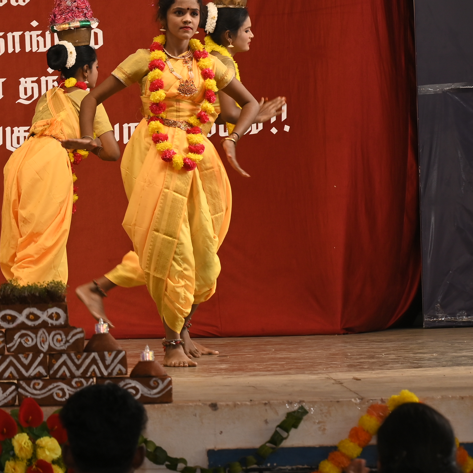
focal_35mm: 195
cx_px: -45
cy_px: 127
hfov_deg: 8.9
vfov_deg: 9.0
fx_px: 3015
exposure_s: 1/125
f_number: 8
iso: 250
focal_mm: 100
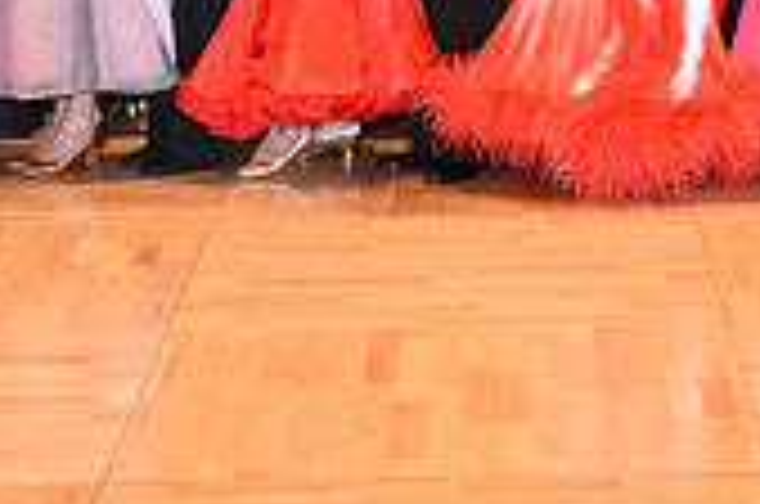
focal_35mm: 165
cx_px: 639
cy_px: -232
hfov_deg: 12.4
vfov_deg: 8.1
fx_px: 3477
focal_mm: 48
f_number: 4
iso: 2500
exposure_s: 1/200
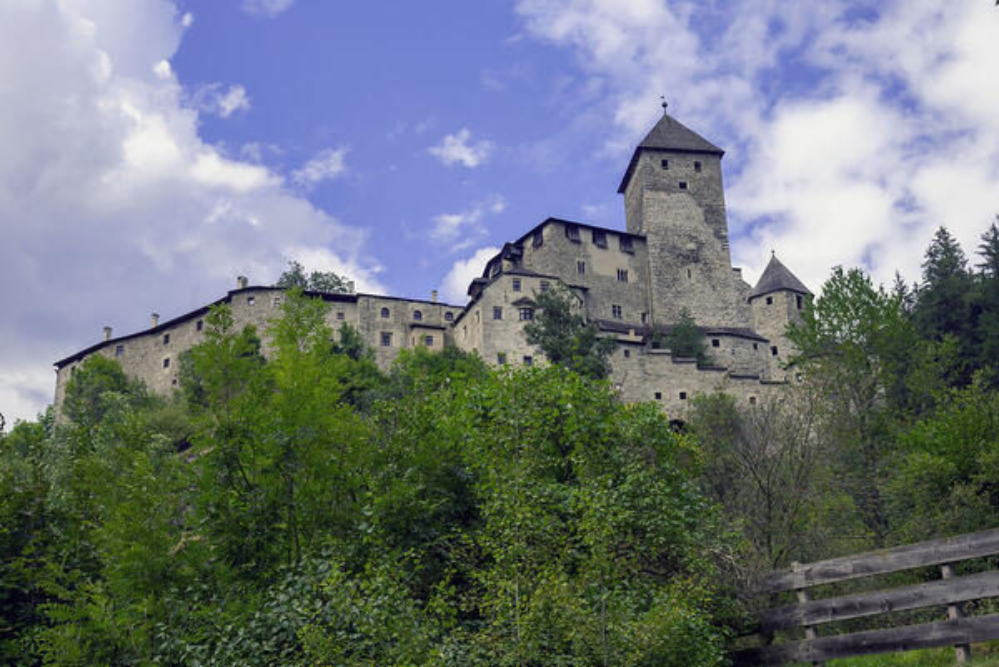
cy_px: 334
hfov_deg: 36.8
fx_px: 1500
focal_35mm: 54
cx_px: 500
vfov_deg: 25.1
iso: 100
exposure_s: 1/125
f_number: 9
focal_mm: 54
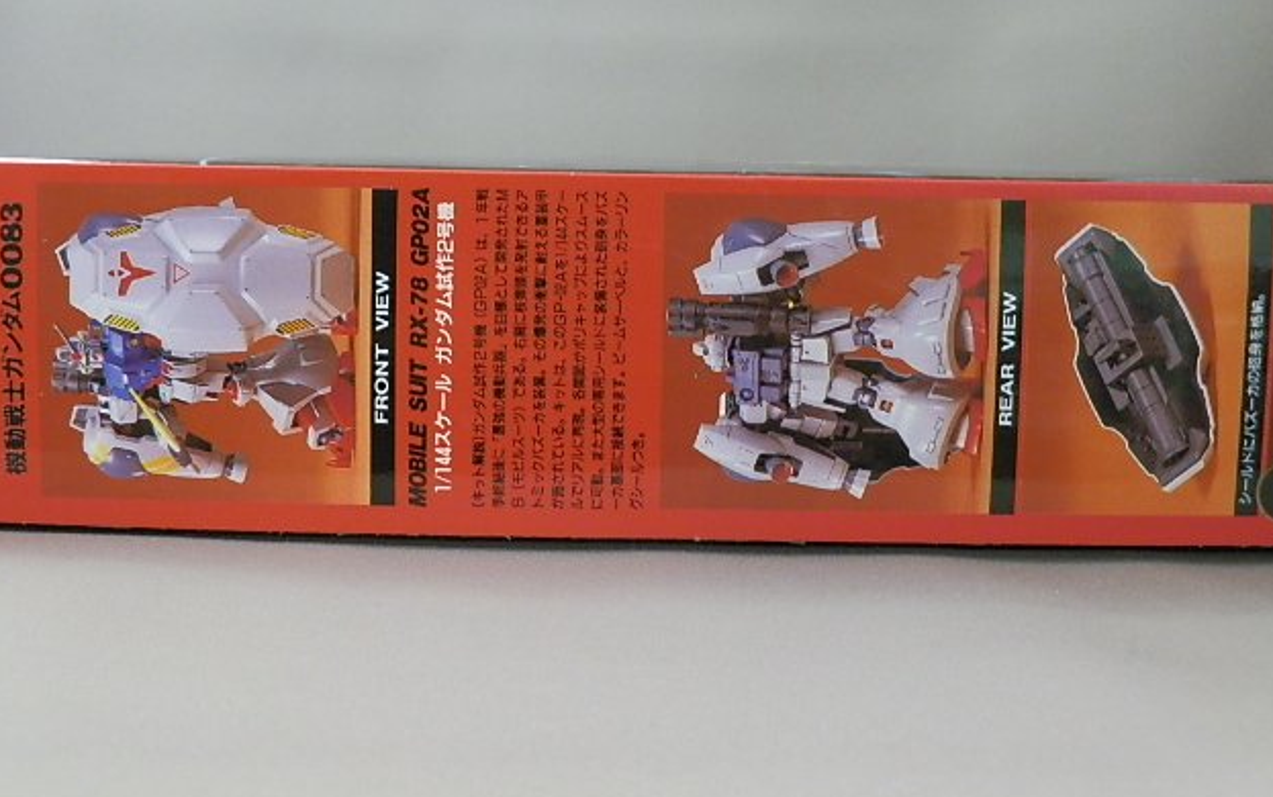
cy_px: 354
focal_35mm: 37
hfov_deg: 52.7
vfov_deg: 34.4
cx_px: 633
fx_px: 1284
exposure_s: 1/8
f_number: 3.5
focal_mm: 6.17
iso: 250
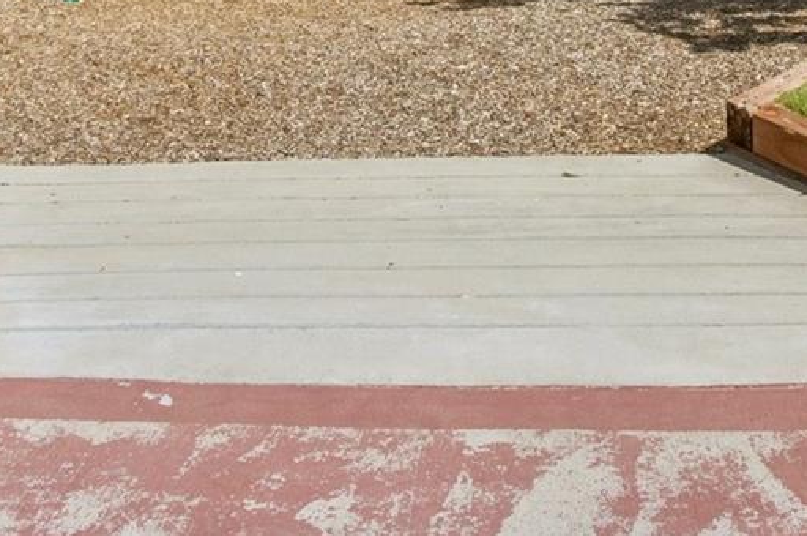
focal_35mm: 75
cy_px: -288
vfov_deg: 16.4
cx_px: 574
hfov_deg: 26.8
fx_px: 1679
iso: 140
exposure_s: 1/640
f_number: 8
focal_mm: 24
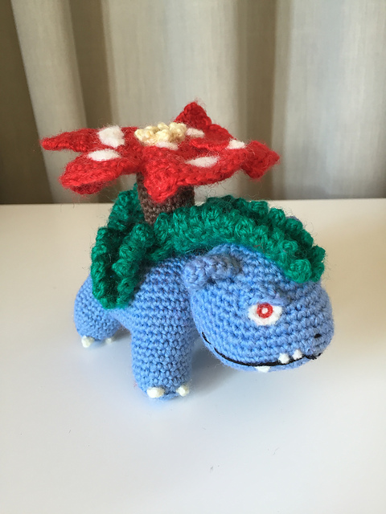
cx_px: 193
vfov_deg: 61.7
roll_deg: +2.9
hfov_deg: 48.2
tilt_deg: -22.7
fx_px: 431
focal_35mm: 29
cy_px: 257
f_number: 2.2
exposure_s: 1/30
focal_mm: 4.15
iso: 64
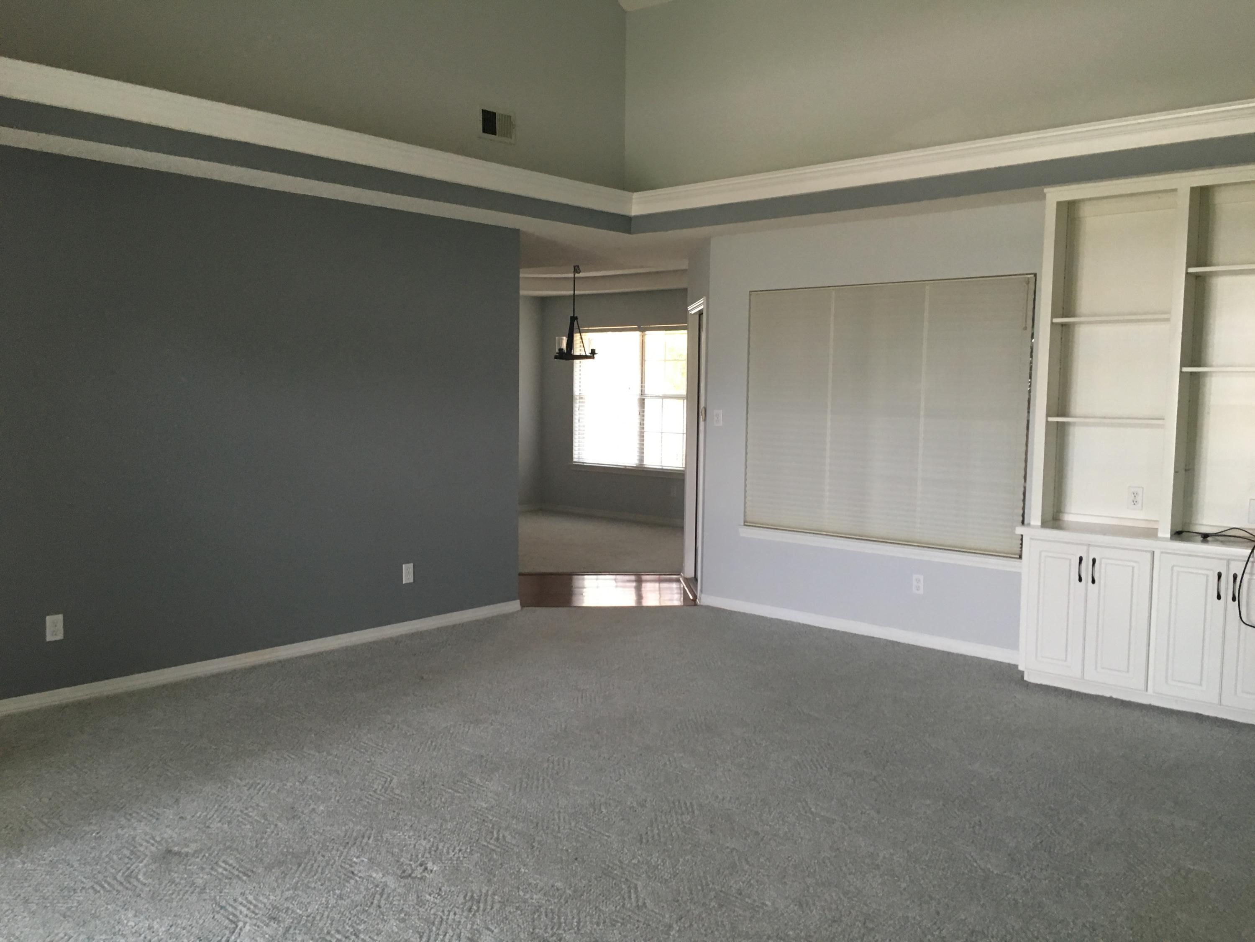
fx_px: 1051
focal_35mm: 29
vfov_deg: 48.2
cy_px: 471
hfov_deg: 61.7
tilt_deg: -4.5
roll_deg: -0.7
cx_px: 628
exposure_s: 1/30
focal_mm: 4.15
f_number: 2.2
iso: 100
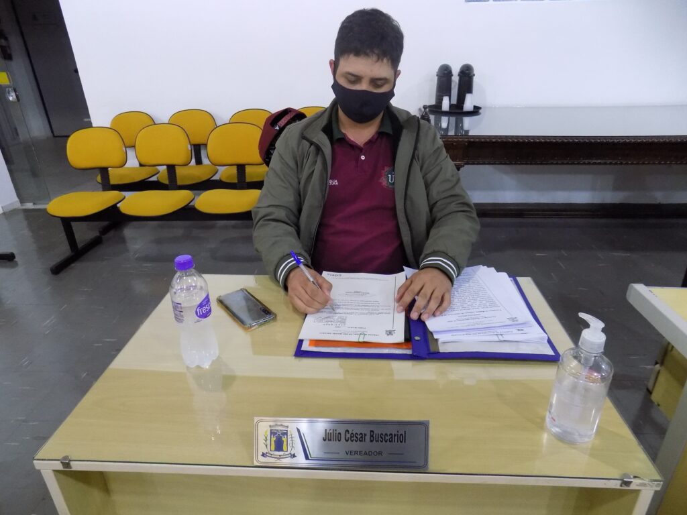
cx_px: 344
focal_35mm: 23
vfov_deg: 58.9
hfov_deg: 73.9
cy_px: 258
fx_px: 456
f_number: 3.1
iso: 400
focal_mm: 4
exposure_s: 1/15
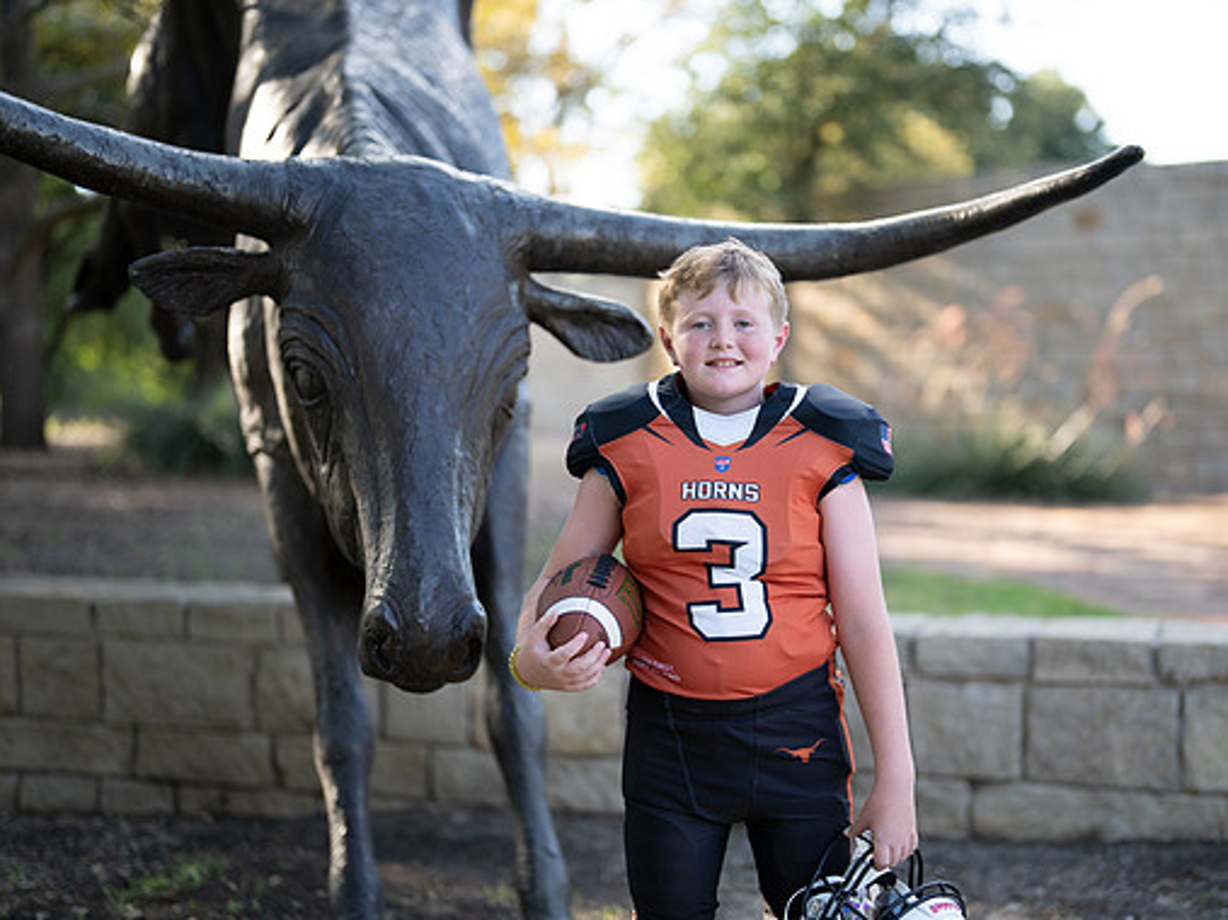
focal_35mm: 55
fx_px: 1951
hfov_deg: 34.9
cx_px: 700
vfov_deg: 26.5
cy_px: 461
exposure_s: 1/1250
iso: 200
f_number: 1.2
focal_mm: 50
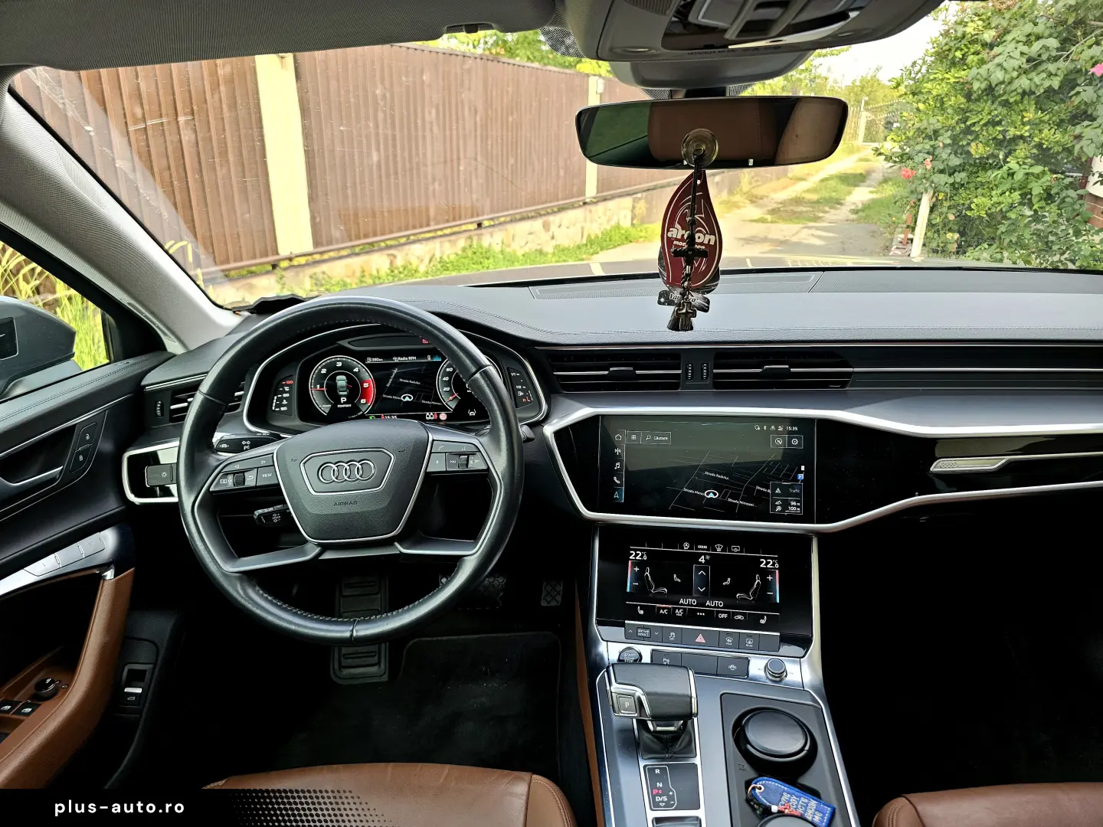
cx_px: 552
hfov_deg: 73.9
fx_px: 733
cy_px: 414
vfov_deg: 58.9
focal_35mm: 23
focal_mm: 6.3
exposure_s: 1/182
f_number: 1.7
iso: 64
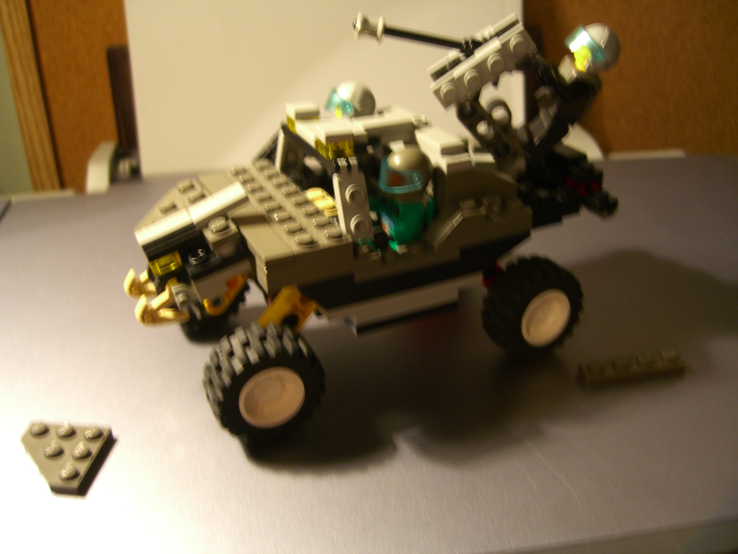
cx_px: 369
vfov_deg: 37.7
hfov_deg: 49.0
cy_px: 277
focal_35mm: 38
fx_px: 810
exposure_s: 1/8
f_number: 2.8
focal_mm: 7.9
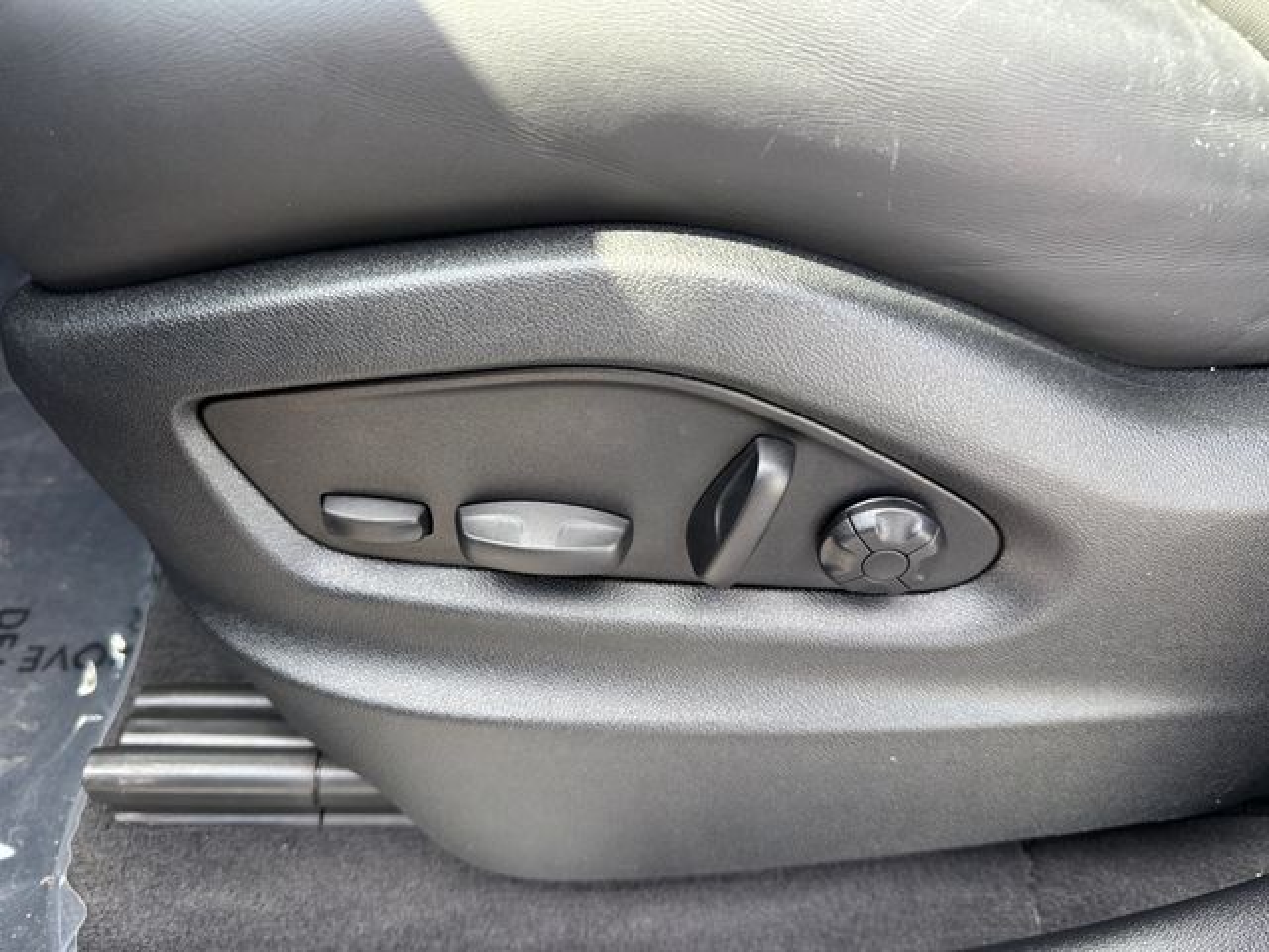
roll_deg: -3.5
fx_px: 880
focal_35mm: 24
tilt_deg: -44.0
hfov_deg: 71.6
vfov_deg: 56.8
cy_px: 476
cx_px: 634
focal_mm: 6.76
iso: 200
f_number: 1.78
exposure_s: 1/243
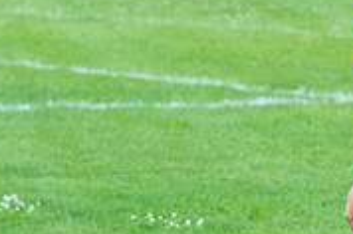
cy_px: 196
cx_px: 418
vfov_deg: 2.5
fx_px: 5364
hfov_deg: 3.8
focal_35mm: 548
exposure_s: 1/1250
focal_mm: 112
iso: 320
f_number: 5.6
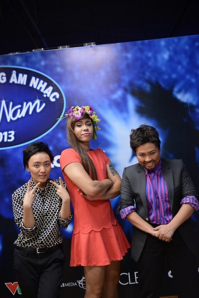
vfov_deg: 46.4
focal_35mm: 42
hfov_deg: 31.9
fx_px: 348
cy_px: 149
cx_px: 100
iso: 800
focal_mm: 42
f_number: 2.8
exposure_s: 1/100
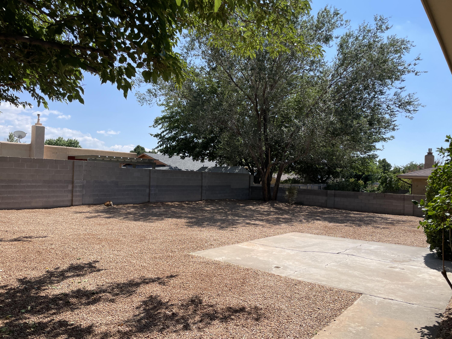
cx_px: 226
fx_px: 339
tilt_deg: +1.3
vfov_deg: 53.1
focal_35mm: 26
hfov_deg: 67.3
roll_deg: -1.4
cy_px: 170
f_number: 1.6
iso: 32
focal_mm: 4.2
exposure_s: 1/3205
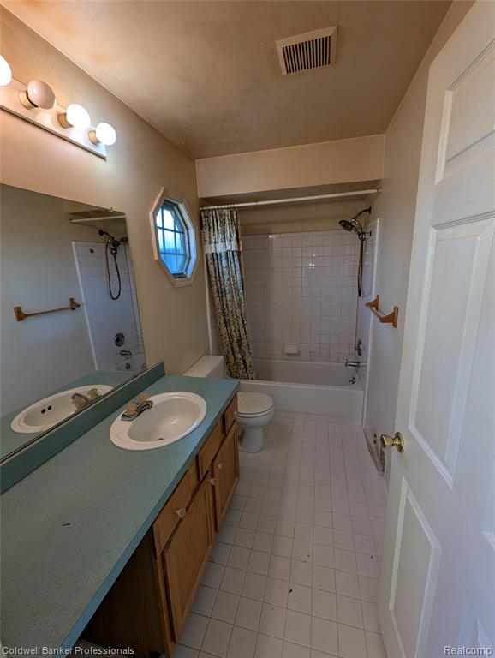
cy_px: 329
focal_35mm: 13
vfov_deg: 106.1
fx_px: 247
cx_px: 248
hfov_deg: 90.0
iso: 94
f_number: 2.2
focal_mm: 1.95
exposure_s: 1/120
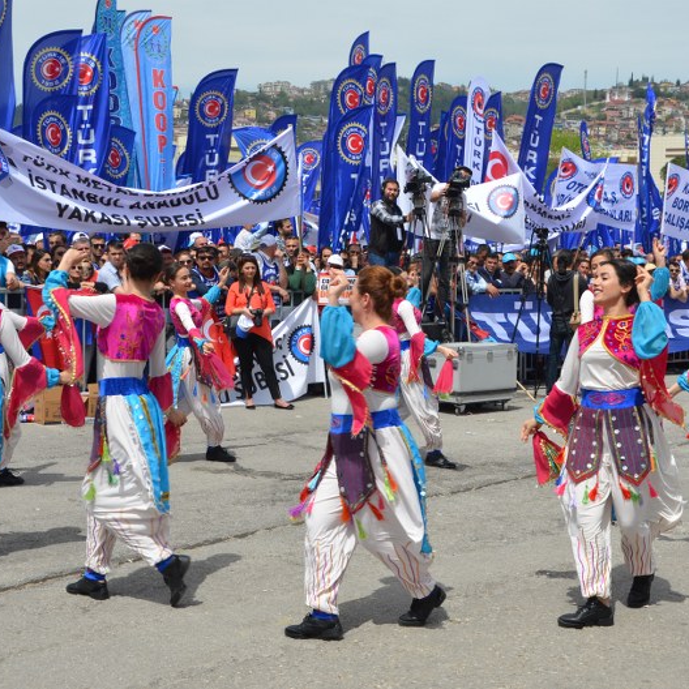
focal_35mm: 54
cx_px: 380
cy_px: 344
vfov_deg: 31.6
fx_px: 1216
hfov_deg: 31.6
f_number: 8
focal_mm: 28
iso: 100
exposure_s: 1/250
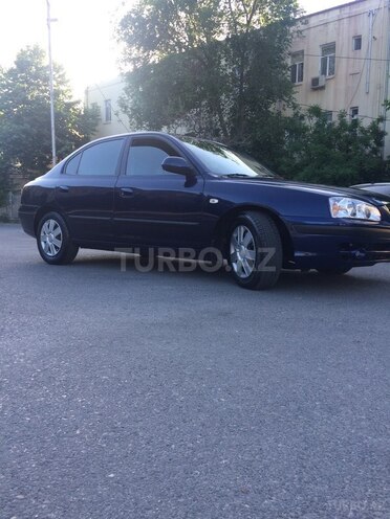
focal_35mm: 29
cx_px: 195
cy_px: 260
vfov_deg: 61.7
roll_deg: +0.1
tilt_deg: -7.1
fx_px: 436
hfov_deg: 48.2
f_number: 2.2
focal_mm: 4.15
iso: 32
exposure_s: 1/265
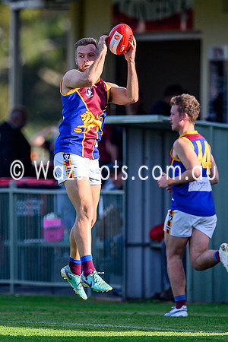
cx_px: 71
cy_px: 163
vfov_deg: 2.0
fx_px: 9734
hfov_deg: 1.3
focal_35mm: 1025
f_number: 4
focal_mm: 500
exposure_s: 1/2500
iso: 640
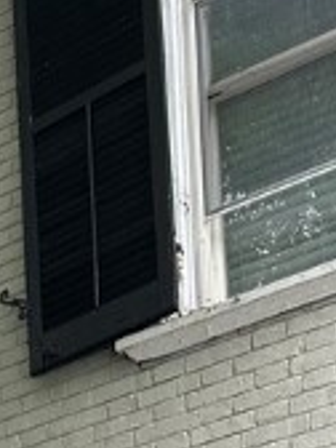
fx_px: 1424
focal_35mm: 110
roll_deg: -0.8
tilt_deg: +7.1
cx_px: -325
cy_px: 979
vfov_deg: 14.1
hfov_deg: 12.0
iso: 80
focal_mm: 6.86
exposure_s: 1/121
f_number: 1.78
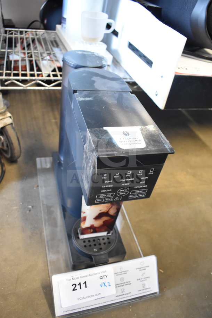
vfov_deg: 67.4
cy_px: 159
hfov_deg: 47.9
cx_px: 106
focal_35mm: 27
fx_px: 238
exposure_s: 1/30
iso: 2200
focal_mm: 18
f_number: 3.5
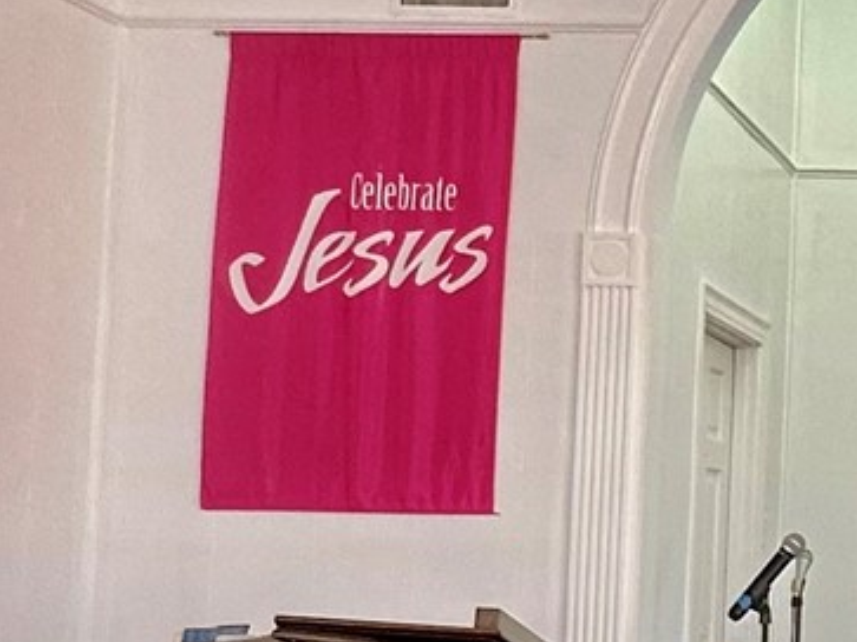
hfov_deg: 21.8
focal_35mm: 79
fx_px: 1955
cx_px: 1164
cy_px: 434
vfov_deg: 18.6
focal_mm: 2.22
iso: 80
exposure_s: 1/120
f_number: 2.2
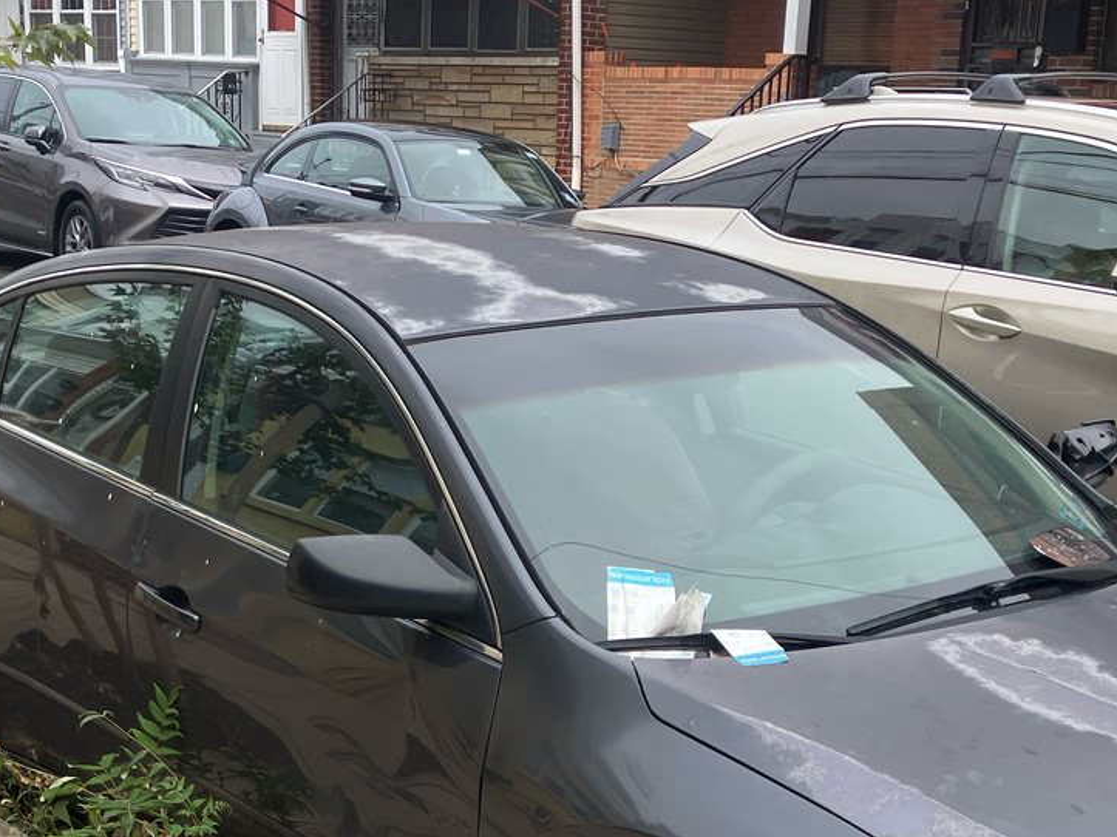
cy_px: 863
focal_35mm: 62
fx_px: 2000
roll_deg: -1.8
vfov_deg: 22.6
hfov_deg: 31.2
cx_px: 601
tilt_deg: -18.9
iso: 32
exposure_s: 1/759
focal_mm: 3.99
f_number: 1.8
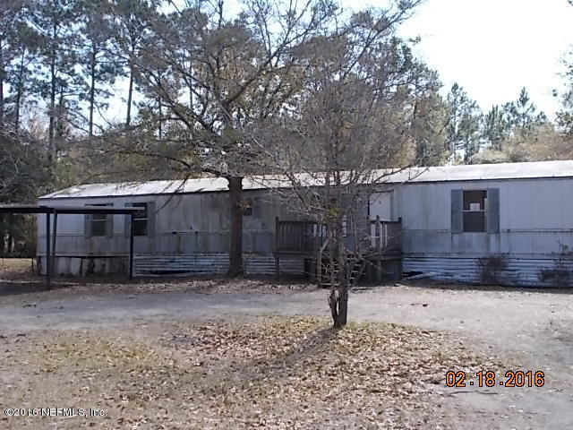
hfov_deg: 42.9
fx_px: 728
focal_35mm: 44
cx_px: 286
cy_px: 215
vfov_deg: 32.9
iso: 80
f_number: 4.2
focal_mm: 7.9
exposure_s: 1/200
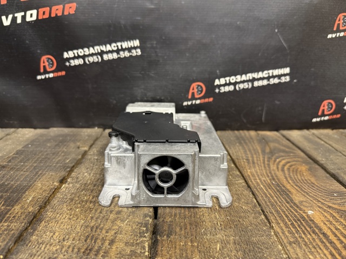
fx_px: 240
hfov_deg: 71.6
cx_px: 173
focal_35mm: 24
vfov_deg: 56.8
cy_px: 130
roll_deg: -0.1
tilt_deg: -15.4
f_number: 1.78
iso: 250
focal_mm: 6.76
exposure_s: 1/50
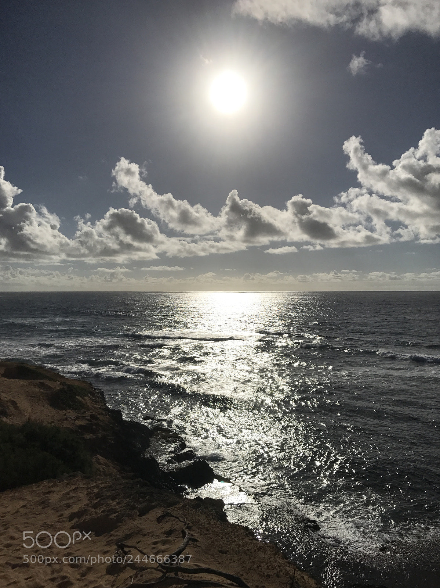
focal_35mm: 28
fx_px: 475
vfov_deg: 63.5
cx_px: 220
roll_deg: +2.1
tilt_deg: +1.4
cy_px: 294
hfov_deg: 49.7
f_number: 1.8
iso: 25
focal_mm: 3.99
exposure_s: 1/50000
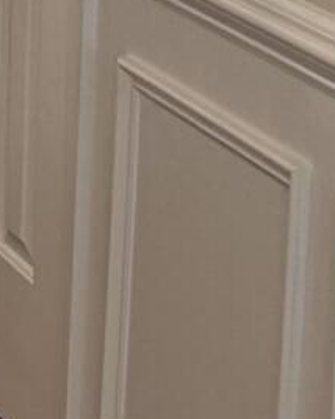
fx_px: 2171
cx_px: -650
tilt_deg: -5.7
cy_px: -349
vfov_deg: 10.4
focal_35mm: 175
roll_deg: -0.7
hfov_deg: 7.7
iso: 200
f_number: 1.78
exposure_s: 1/60
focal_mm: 6.76
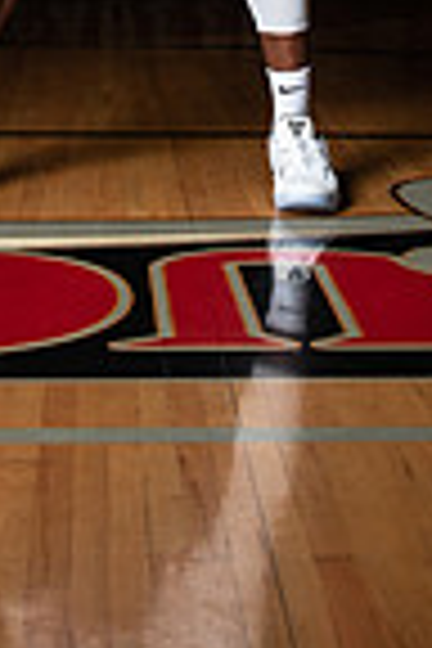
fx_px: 1800
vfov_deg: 18.3
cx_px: 198
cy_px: -306
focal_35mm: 100
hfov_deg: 13.7
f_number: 14
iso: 320
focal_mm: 32
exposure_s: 1/200
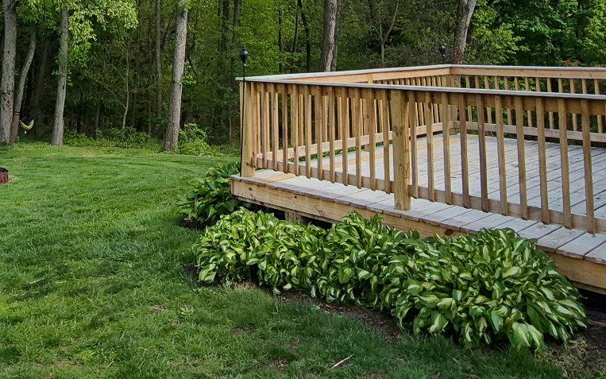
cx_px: 187
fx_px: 611
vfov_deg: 31.3
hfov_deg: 51.5
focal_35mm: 37
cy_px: -19
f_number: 2.2
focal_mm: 1.74
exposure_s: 1/1268
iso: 50
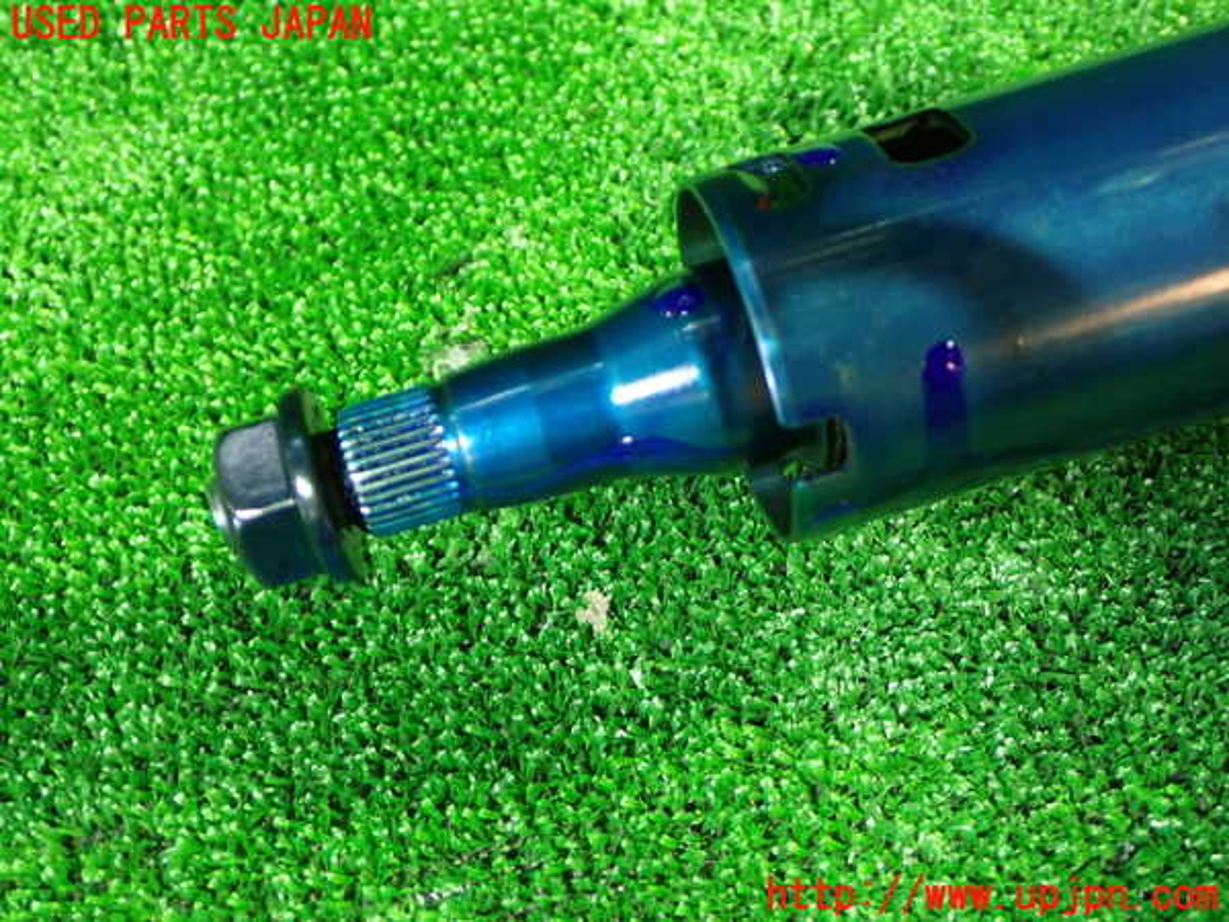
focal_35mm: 41
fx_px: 1456
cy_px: 461
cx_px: 614
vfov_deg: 35.1
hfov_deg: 45.8
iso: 800
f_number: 2.8
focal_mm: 7.31
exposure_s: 1/20
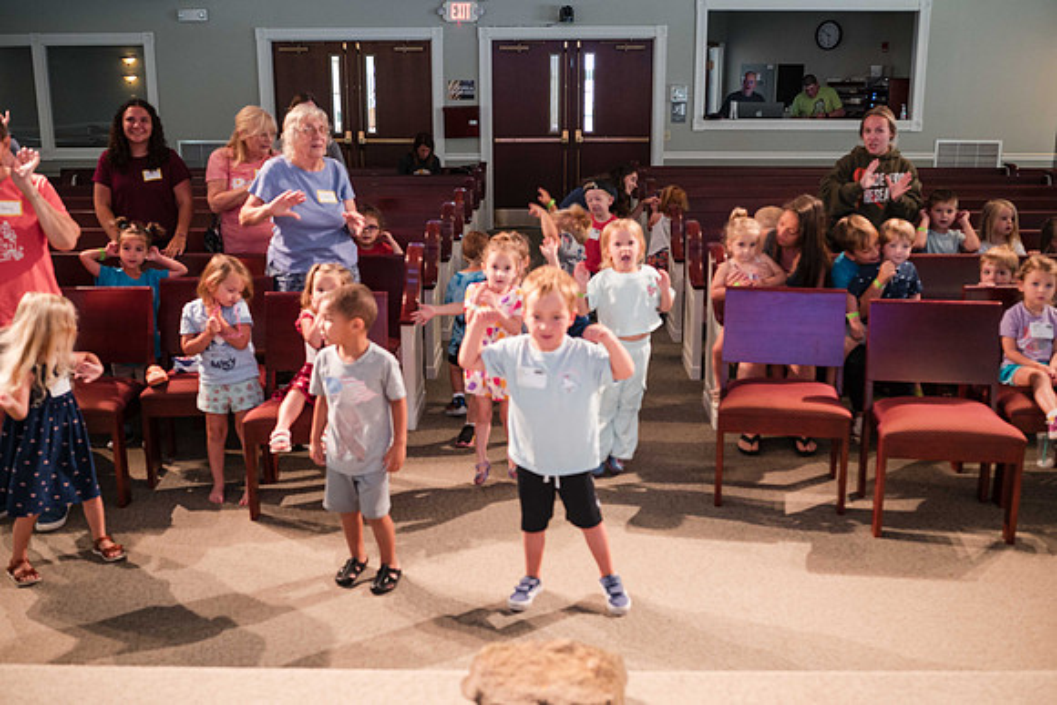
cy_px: 350
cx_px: 532
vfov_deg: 36.0
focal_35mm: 37
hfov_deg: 51.9
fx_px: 1085
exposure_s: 1/125
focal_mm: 35
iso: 1800
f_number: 2.8
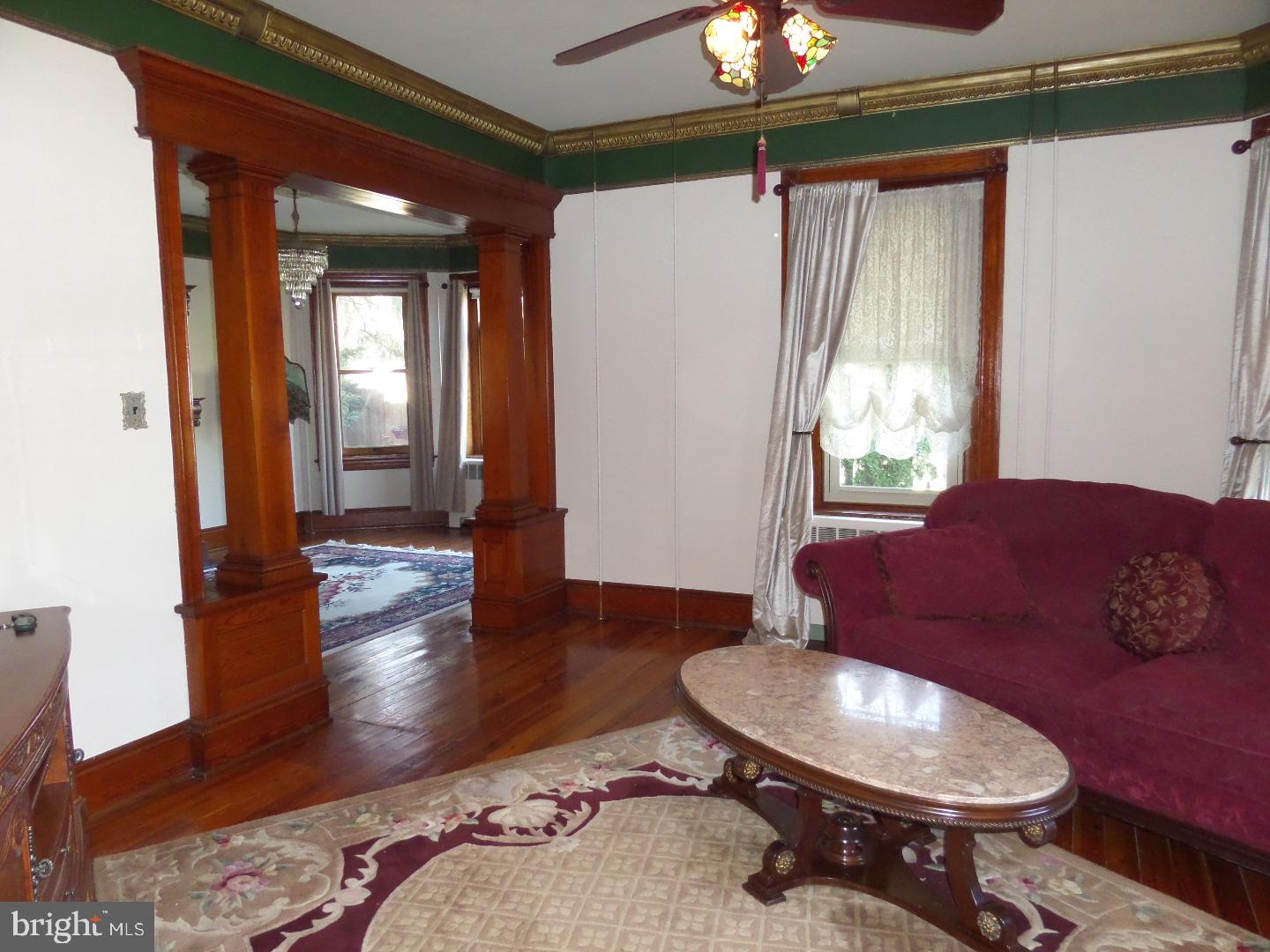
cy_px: 476
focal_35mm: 24
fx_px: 881
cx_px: 635
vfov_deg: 56.8
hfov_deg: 71.6
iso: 480
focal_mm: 4
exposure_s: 1/30
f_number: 3.2
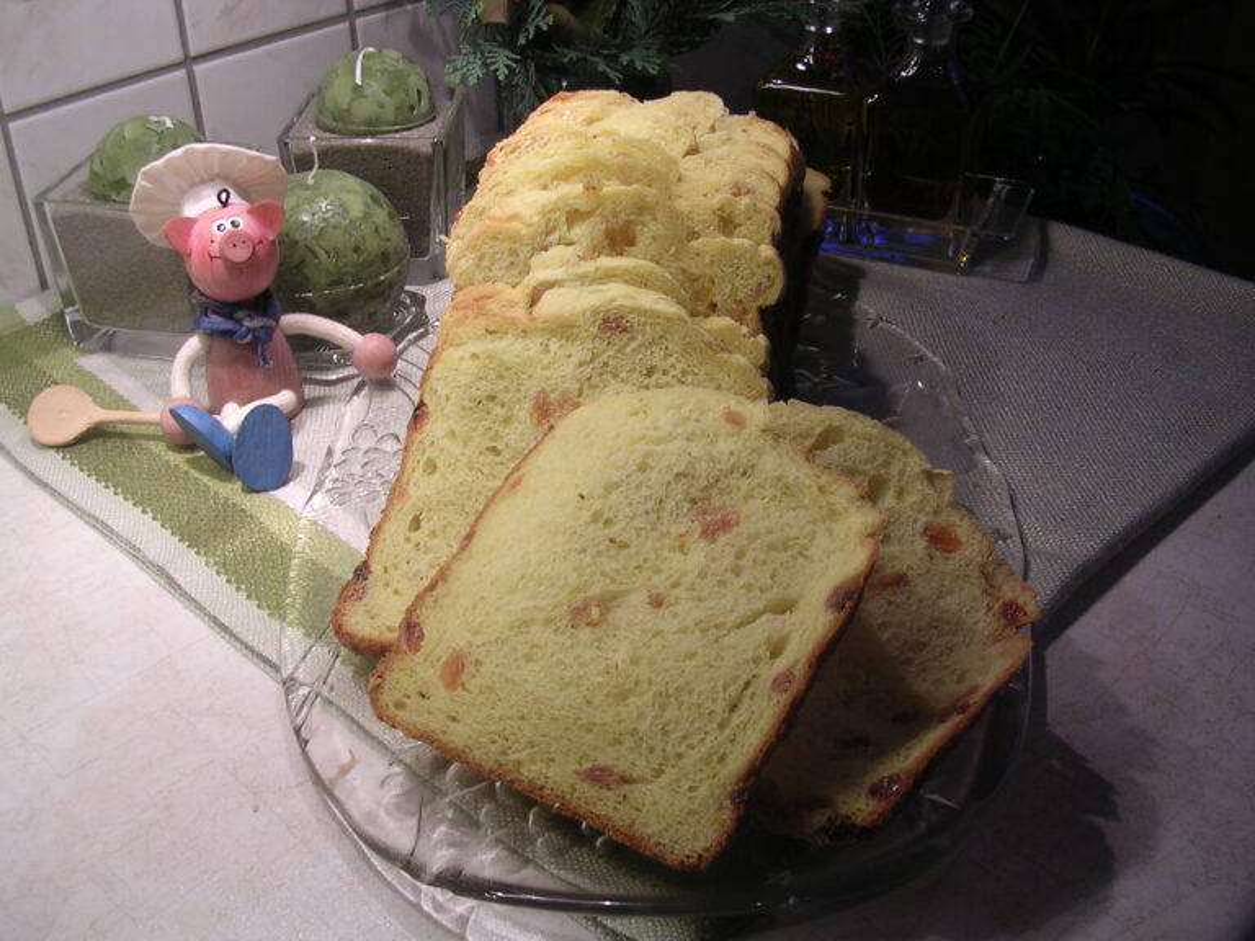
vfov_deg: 37.7
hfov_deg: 49.0
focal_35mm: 38
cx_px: 628
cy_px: 470
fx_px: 1378
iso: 100
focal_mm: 5.8
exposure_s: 1/32.5
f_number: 2.8
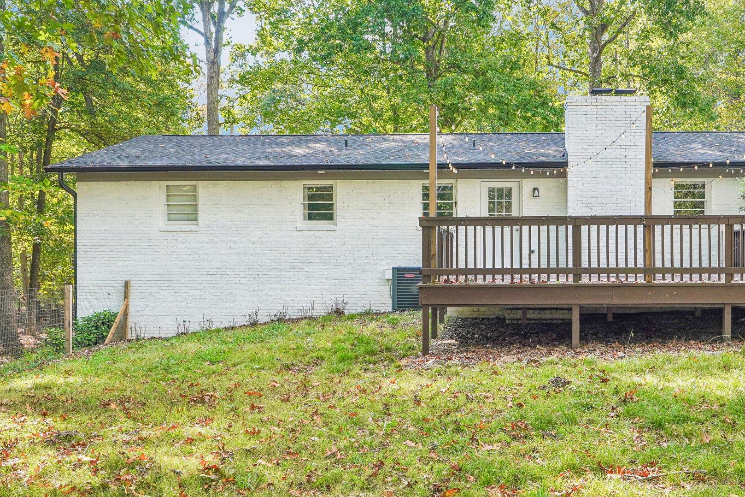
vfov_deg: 35.0
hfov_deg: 50.1
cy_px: 263
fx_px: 786
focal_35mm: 38
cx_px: 471
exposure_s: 1/30
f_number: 8
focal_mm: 20
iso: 250
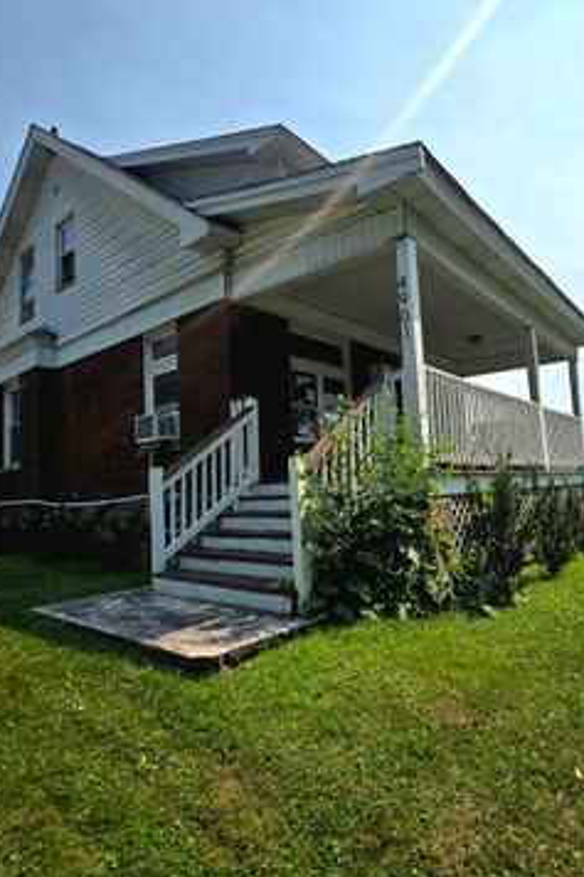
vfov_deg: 86.9
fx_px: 463
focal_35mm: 19
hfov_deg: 63.7
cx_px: 362
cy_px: 442
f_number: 2.2
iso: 50
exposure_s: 1/5000
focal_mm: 2.2
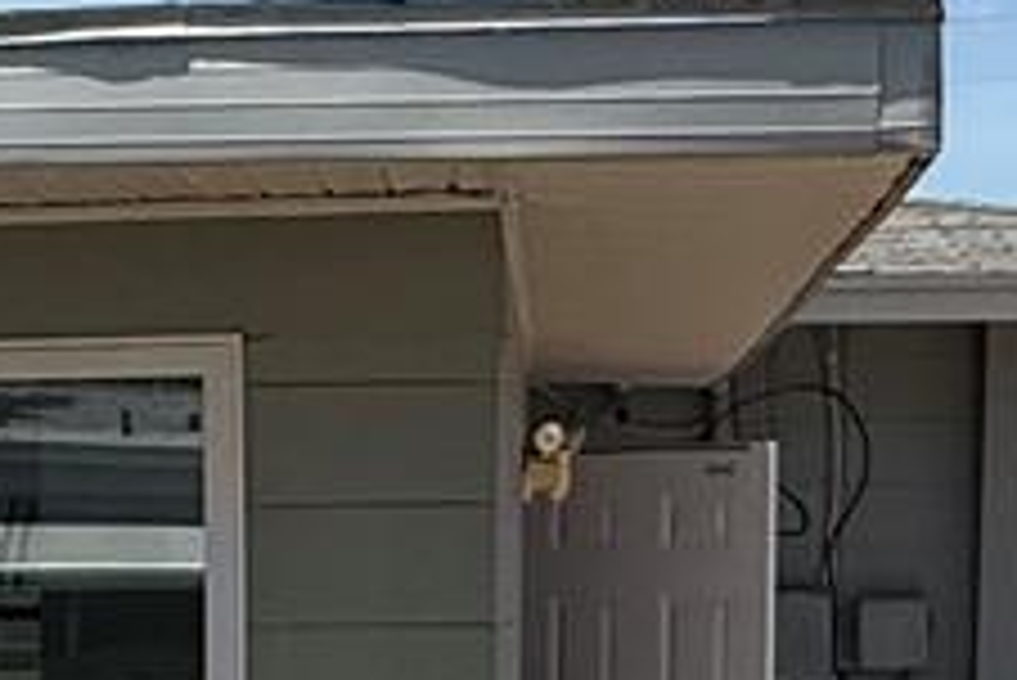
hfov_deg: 19.3
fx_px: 2912
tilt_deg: -4.6
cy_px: 802
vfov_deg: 13.0
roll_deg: +0.8
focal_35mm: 103
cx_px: 45
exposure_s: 1/2320
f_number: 2.2
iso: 50
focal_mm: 2.22
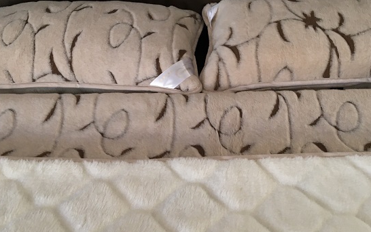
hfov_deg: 44.3
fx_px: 455
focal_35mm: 45
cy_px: 179
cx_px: 186
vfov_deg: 28.1
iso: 80
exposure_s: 1/33
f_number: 2.2
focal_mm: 4.15
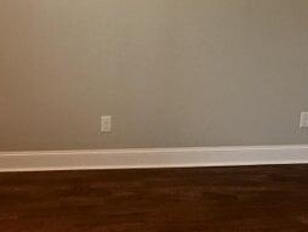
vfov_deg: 20.1
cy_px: 77
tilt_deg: -11.5
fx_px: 650
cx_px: 126
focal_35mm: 73
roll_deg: -2.1
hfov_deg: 26.6
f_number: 2.2
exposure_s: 1/30
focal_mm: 4.15
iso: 40
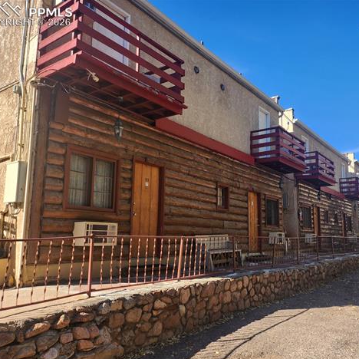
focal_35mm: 29
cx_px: 222
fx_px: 340
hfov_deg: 55.1
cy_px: 183
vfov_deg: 55.6
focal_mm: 5
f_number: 1.8
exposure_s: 1/1387
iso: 50
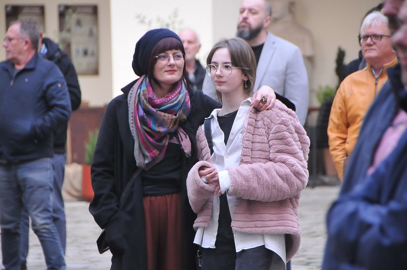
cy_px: 135
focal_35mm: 300
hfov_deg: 6.9
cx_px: 204
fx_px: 3387
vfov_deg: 4.6
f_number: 5.6
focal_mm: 200
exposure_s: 1/80
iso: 1250
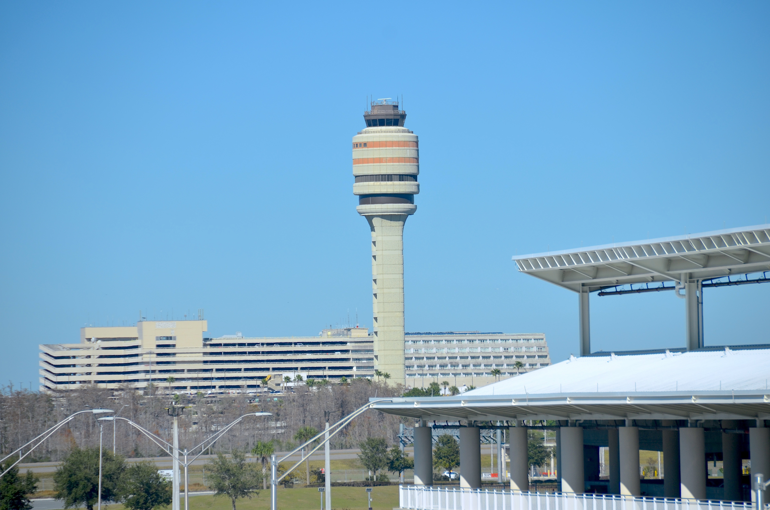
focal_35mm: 255
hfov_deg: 8.1
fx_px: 5443
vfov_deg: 5.4
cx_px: 385
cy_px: 255
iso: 100
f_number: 5.6
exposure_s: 1/500
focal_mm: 170
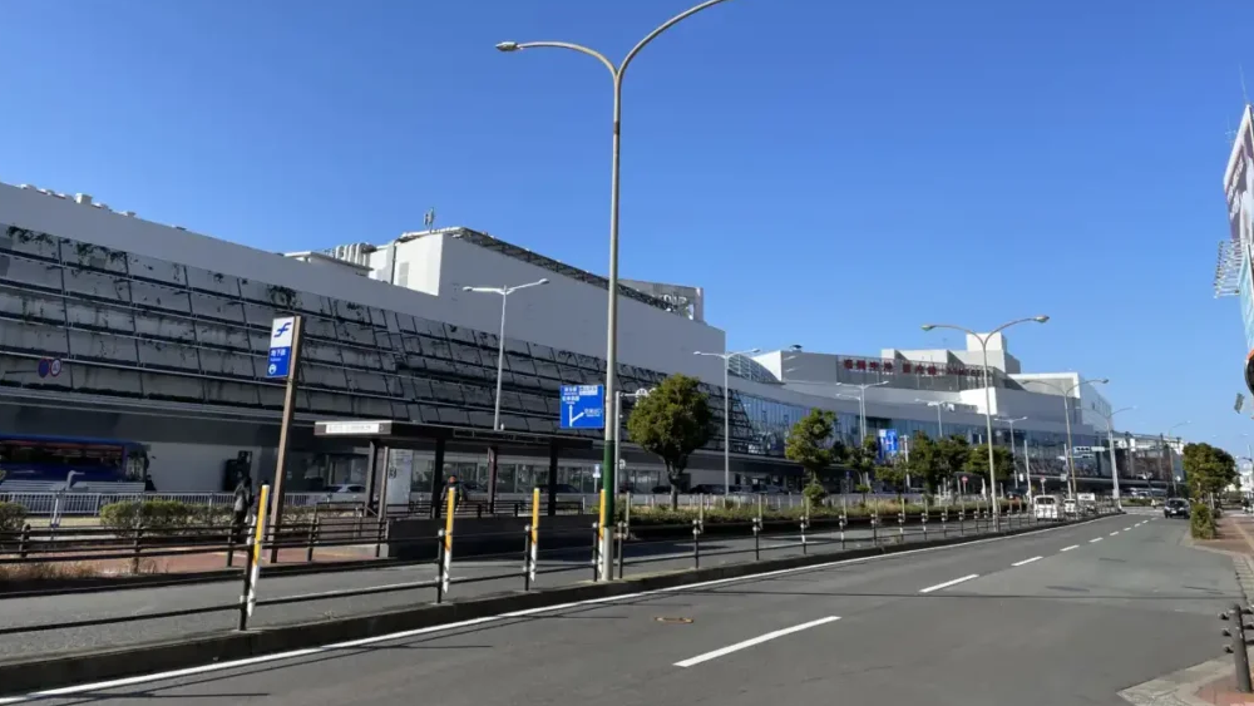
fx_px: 964
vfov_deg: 39.7
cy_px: 229
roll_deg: -0.9
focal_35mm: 29
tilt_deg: +13.2
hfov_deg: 66.0
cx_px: 613
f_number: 1.6
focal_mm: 4.2
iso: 32
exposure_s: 1/3205
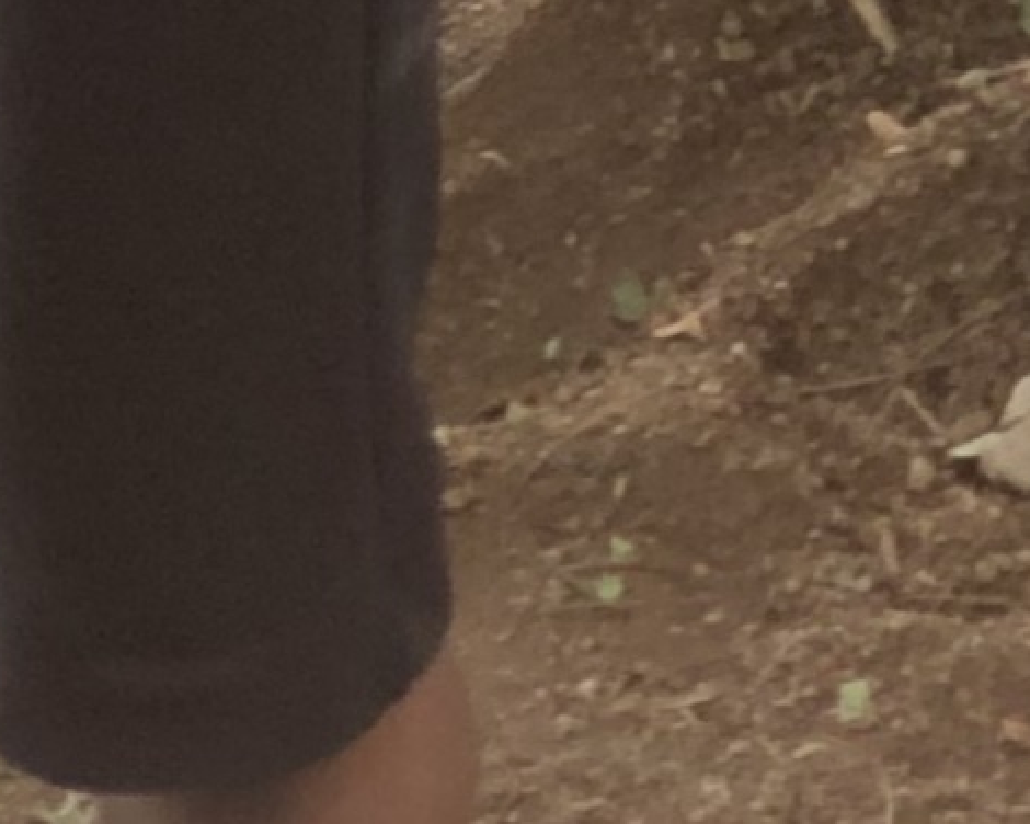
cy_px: -3099
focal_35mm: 435
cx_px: 1988
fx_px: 13261
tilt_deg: -11.6
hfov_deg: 4.4
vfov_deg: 3.3
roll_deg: -1.7
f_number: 2.4
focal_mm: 6
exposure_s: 1/60
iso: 25
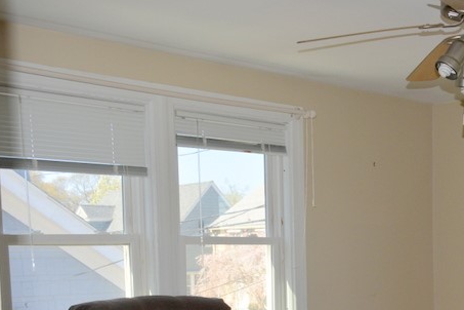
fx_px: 786
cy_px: 333
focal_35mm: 61
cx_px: 415
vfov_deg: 21.2
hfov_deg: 31.4
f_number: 5.6
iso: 200
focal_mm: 18
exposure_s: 1/125
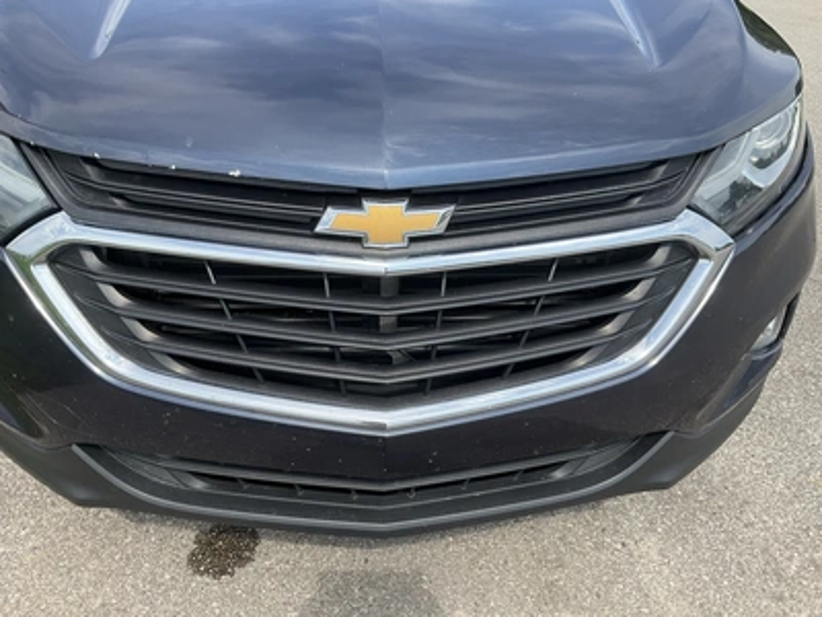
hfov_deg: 61.7
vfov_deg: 48.2
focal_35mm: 29
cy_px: 308
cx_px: 411
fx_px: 689
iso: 25
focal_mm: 3
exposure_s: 1/739
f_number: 1.8
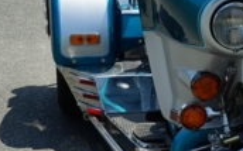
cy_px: 65
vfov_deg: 11.4
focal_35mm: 114
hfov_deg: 17.6
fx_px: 754
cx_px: 274
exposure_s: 1/80
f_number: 11
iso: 100
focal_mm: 24
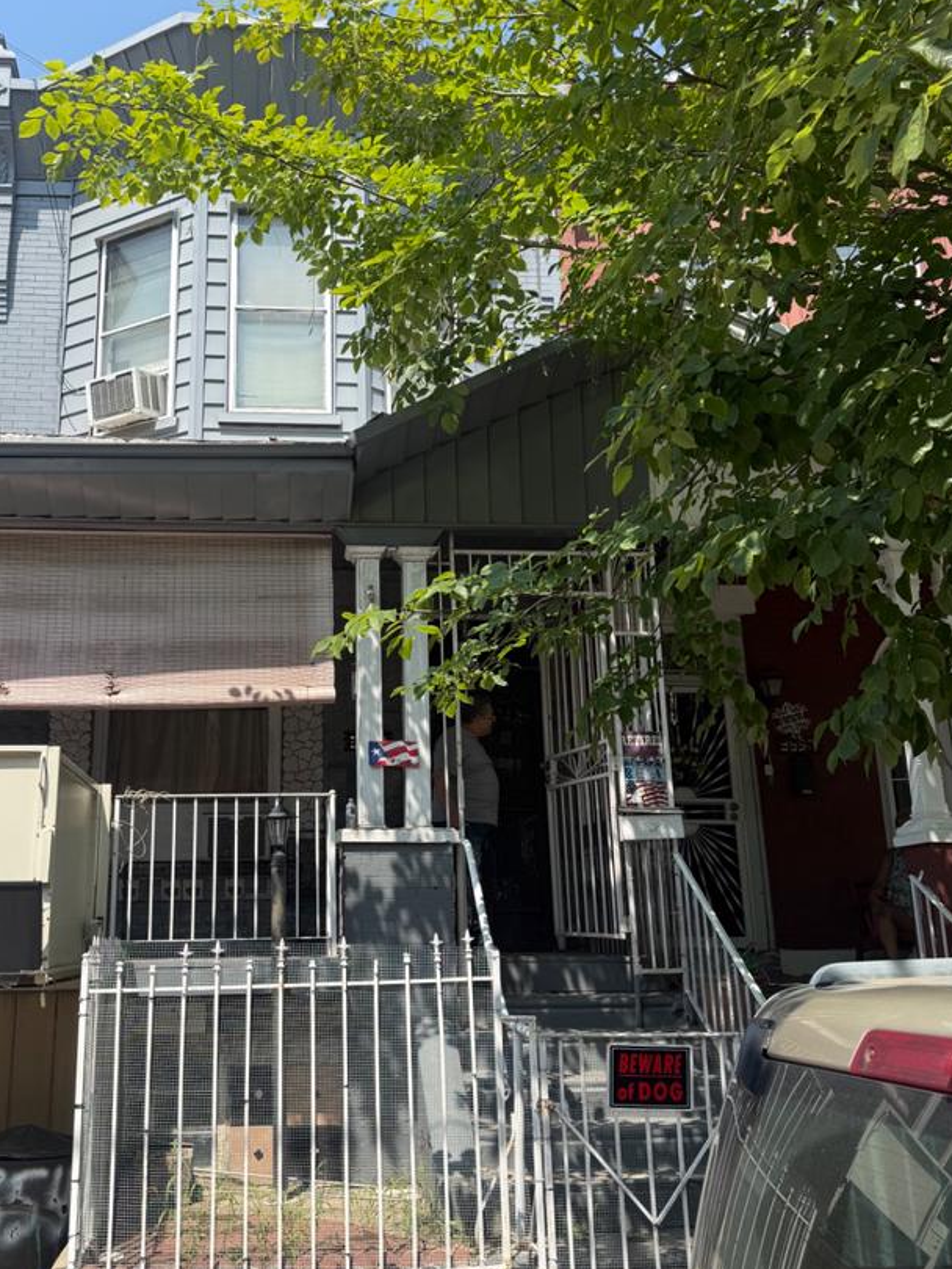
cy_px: 608
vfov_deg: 56.8
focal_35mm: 32
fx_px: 1173
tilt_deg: +15.2
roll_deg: -1.7
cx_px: 354
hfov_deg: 43.8
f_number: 1.78
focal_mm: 6.76
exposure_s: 1/2703
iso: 80
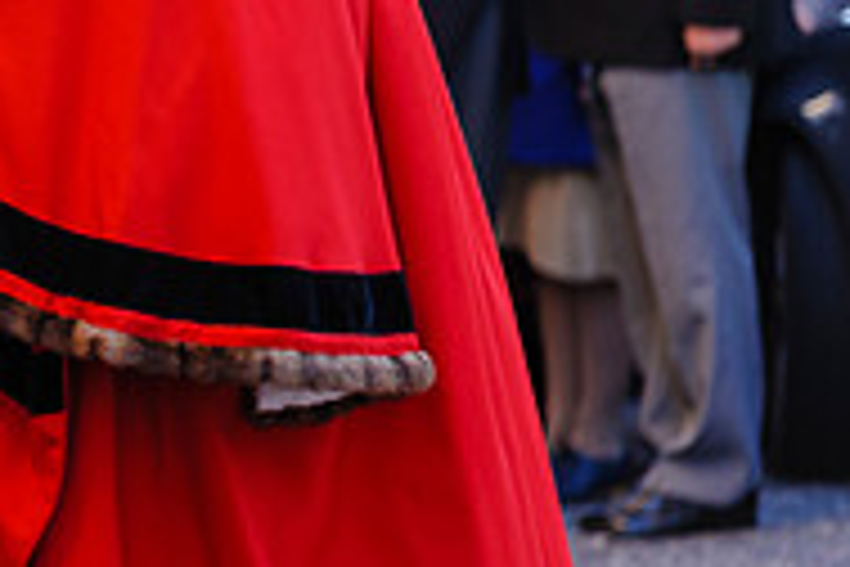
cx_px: -427
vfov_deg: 3.6
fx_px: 9042
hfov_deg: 5.3
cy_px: -104
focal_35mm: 383
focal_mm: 125
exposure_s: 1/250
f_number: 4
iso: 800
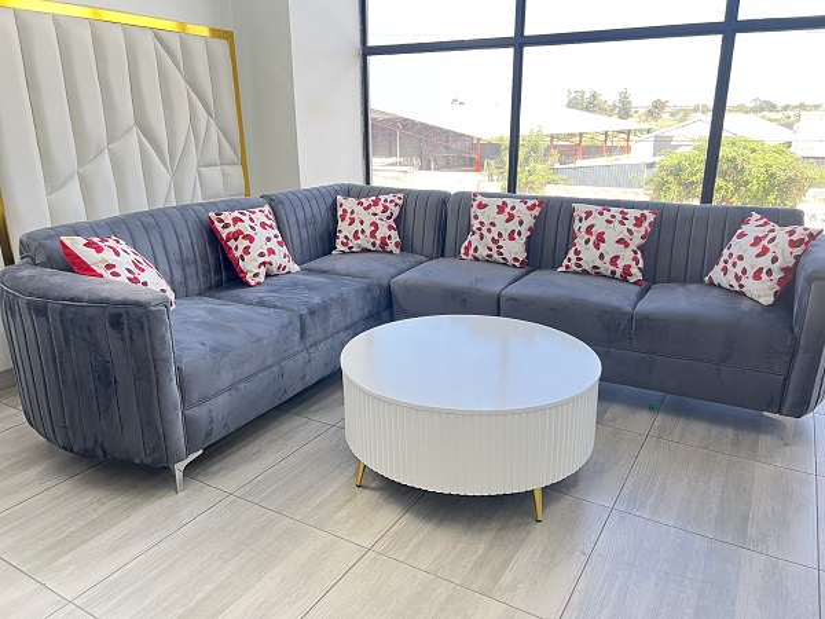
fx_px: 620
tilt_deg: -17.0
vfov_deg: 53.1
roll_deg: +0.2
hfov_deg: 67.3
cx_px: 412
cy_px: 310
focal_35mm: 26
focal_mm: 5.7
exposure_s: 1/50
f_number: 1.5
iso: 80
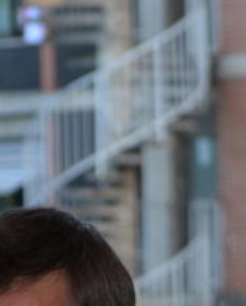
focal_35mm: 640
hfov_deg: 2.4
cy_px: 426
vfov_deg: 3.0
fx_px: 5817
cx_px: 643
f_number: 5.6
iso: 200
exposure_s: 1/60
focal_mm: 86
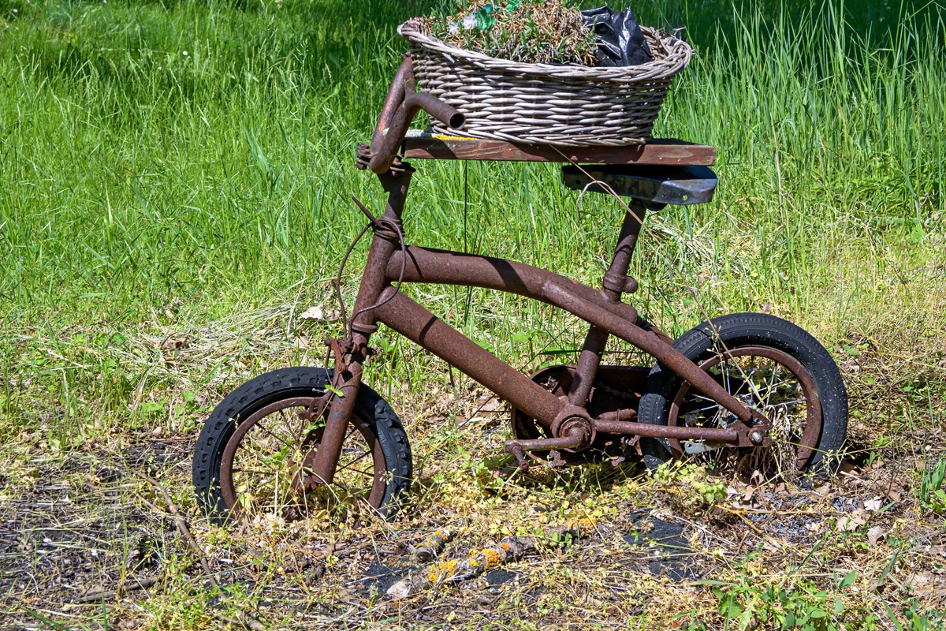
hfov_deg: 35.9
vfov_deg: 24.4
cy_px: 316
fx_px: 1458
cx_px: 473
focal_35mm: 56
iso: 200
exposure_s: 1/750
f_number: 8
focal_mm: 37
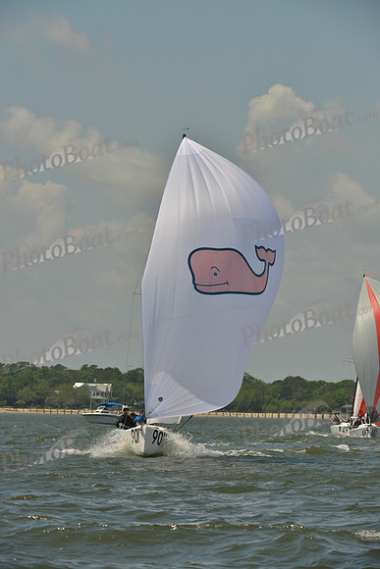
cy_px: 284
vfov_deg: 9.4
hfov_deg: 6.2
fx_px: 3481
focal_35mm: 220
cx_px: 190
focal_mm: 220
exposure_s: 1/1250
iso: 280
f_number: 10
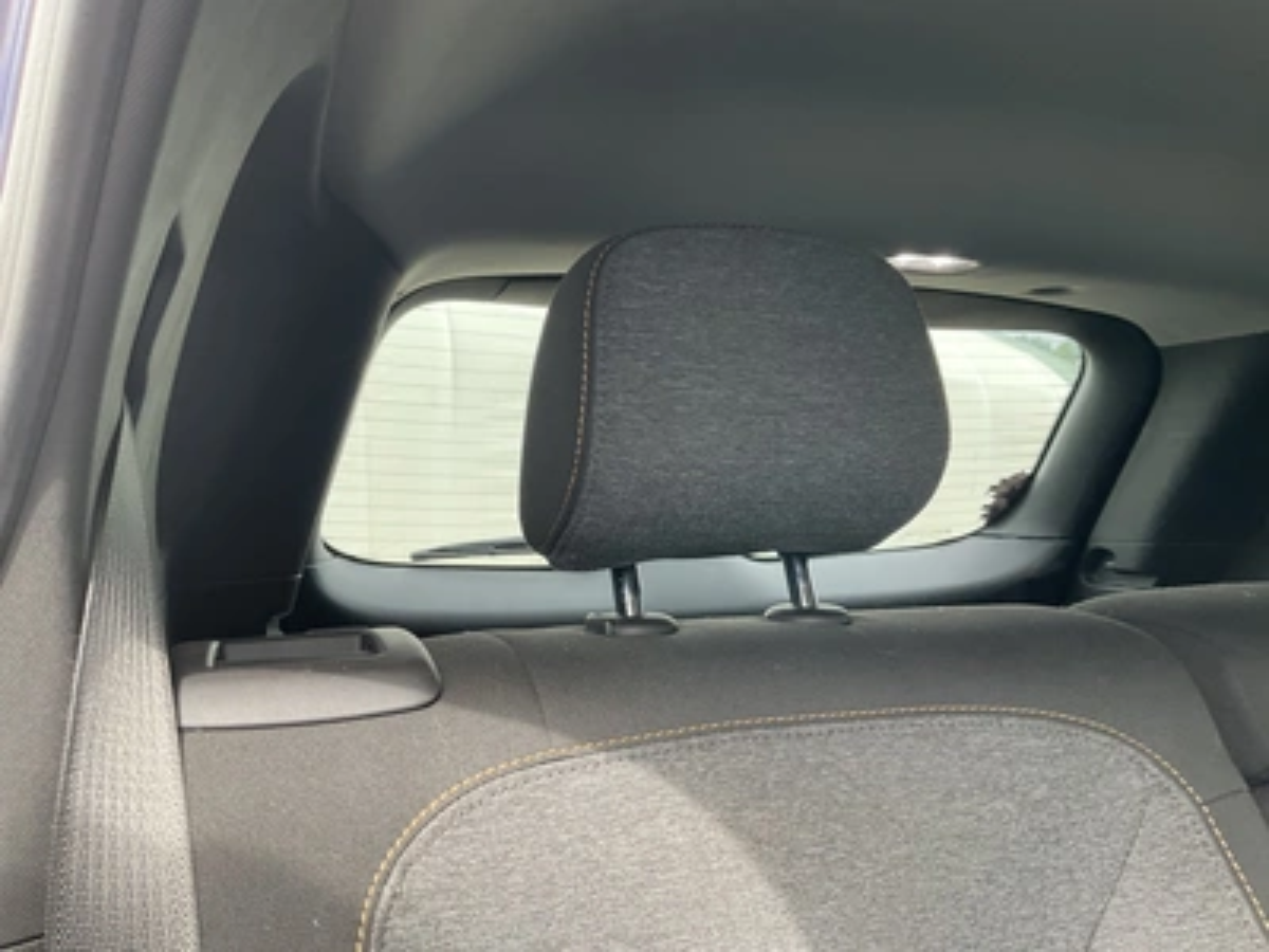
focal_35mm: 29
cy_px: 476
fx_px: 1063
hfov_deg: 61.7
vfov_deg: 48.2
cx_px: 634
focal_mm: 3
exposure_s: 1/122
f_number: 1.8
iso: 40
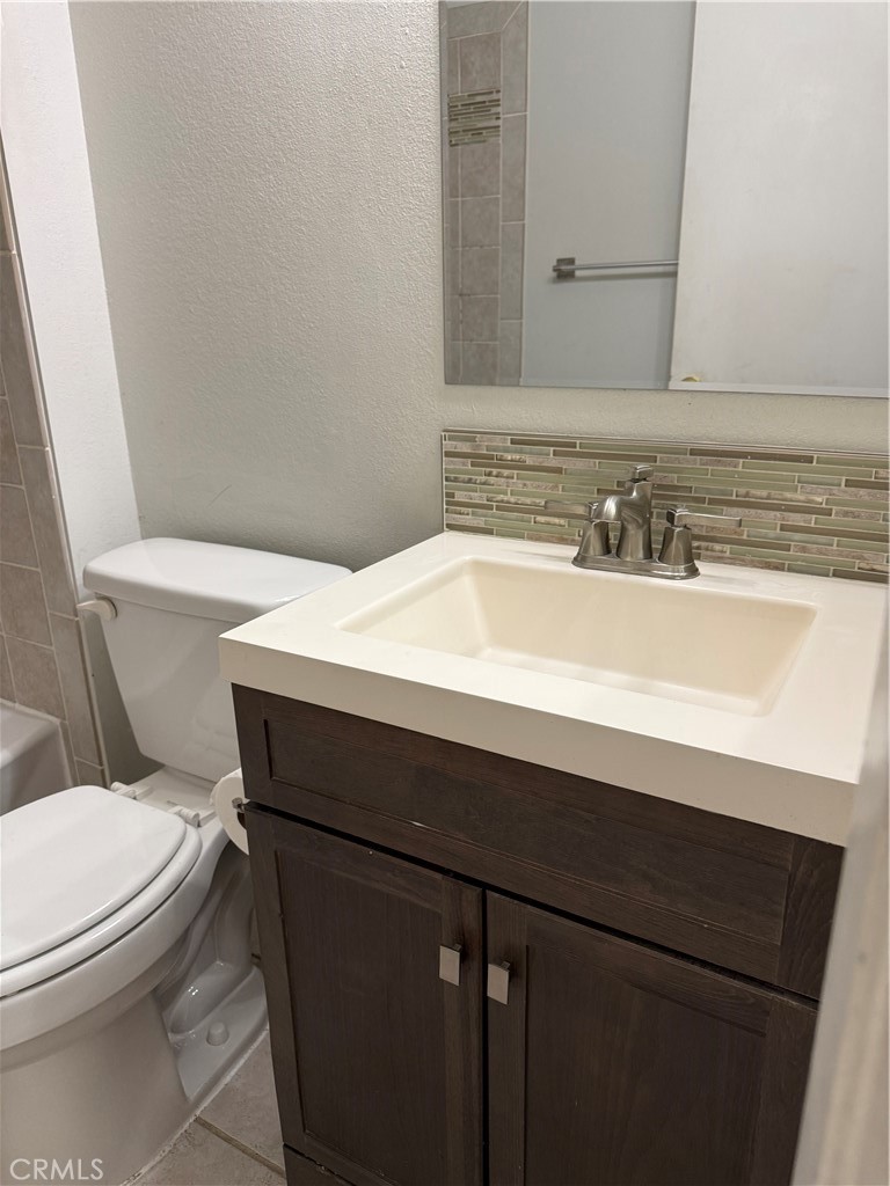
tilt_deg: -18.6
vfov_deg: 71.6
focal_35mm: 24
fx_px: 823
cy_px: 593
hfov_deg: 56.8
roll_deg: +1.5
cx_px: 445
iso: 200
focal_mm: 6.76
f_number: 1.78
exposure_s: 1/120
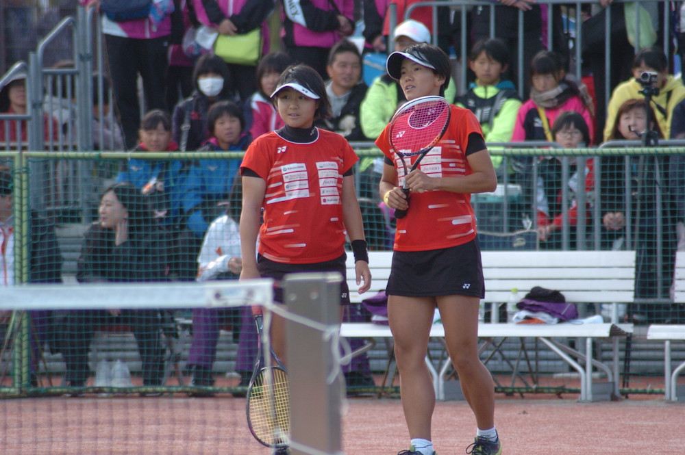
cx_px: 342
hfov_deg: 4.6
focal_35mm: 450
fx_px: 8555
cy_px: 228
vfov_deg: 3.0
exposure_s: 1/500
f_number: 5.6
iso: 450
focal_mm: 300
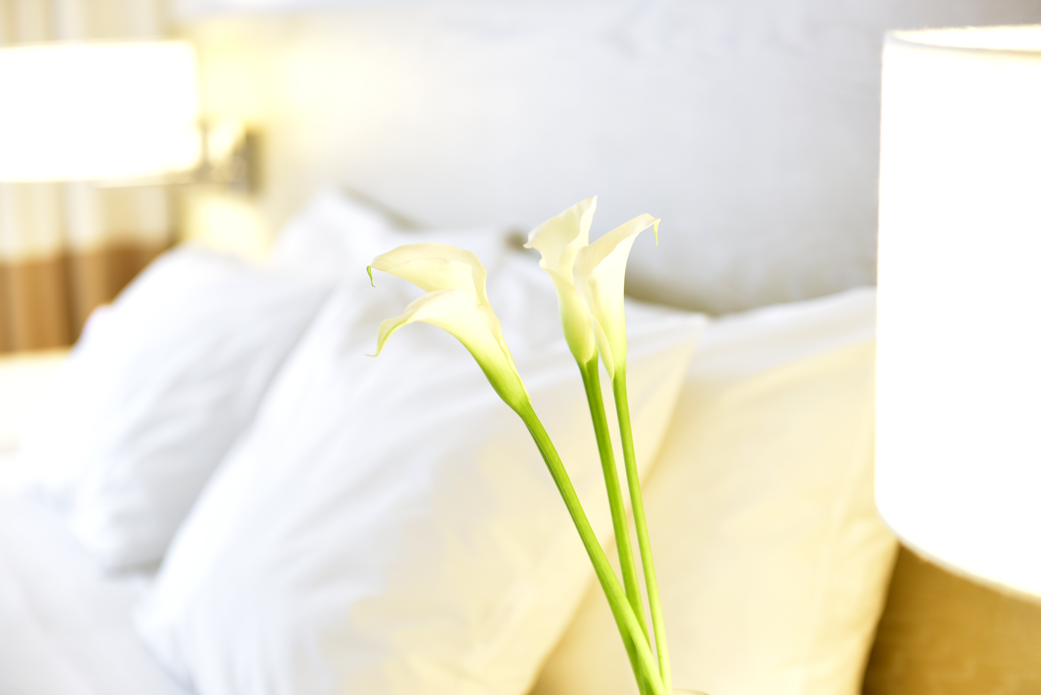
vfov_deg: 19.5
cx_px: 520
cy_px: 348
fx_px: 2025
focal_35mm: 70
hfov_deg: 28.8
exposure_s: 1/13
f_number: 3.5
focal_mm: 70
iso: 320
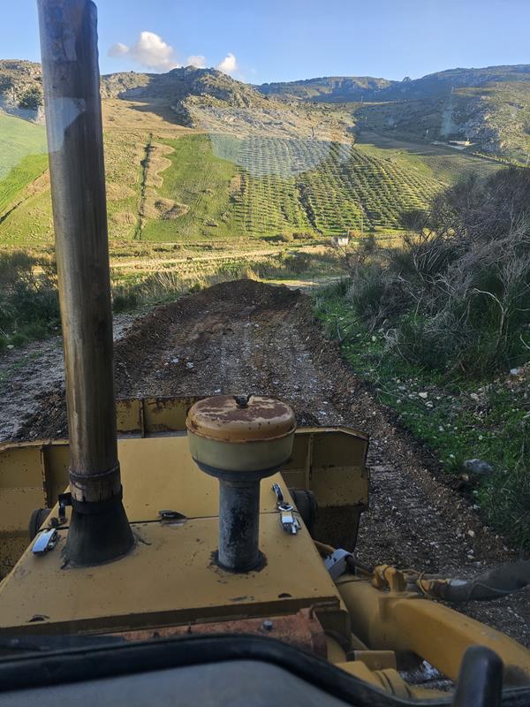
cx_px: 265
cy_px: 354
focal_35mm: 23
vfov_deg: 73.9
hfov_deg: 58.9
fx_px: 470
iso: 10
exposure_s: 1/140
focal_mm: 6.3
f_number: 1.7
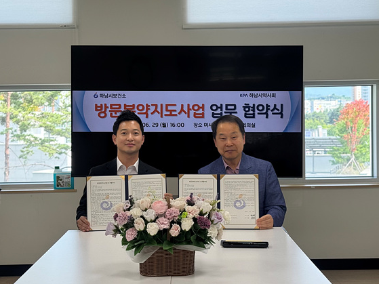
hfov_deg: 34.9
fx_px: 602
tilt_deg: -1.0
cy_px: 129
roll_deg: +1.2
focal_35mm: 55
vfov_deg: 26.5
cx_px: 180
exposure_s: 1/153
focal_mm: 6.76
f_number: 1.78
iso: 64
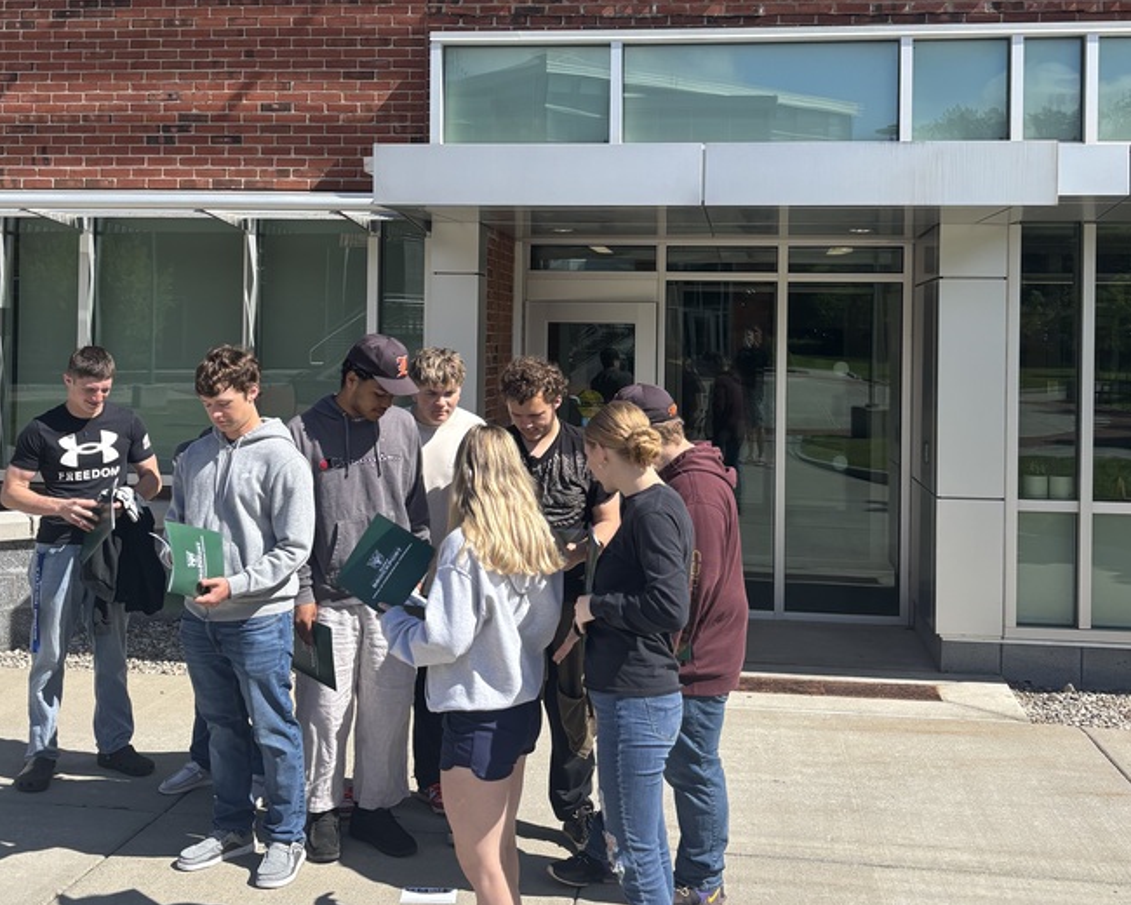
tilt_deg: +0.5
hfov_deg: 45.8
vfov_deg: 37.1
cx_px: 581
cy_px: 324
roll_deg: -1.5
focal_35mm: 40
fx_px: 1339
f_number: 1.6
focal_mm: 5.96
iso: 50
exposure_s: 1/2342
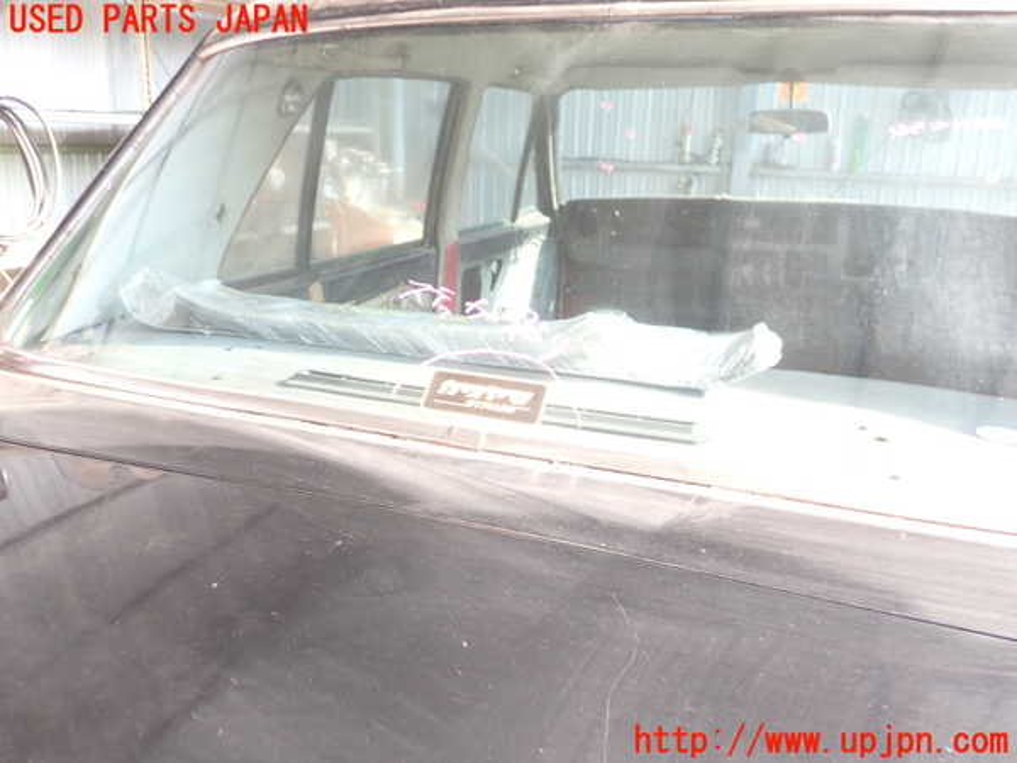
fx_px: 881
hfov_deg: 60.0
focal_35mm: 30
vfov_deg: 46.8
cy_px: 382
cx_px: 508
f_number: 2.3
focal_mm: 5.4
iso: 100
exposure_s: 1/80
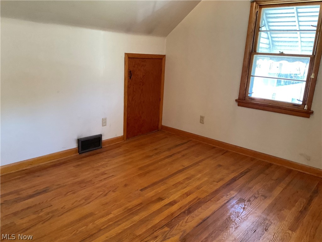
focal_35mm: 29
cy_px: 121
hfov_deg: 61.7
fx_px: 270
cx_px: 161
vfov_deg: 48.2
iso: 160
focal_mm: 3
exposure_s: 1/60
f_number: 1.8
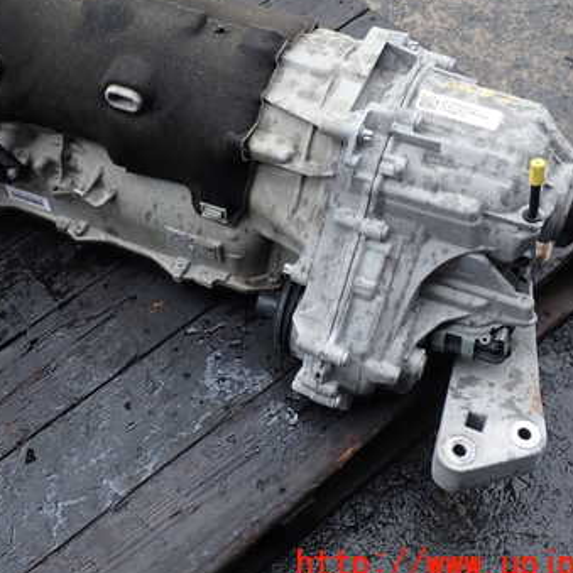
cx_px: 171
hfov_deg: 35.5
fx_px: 880
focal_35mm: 47
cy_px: 206
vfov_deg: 35.8
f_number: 3.2
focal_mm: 5.4
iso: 100
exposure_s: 1/160
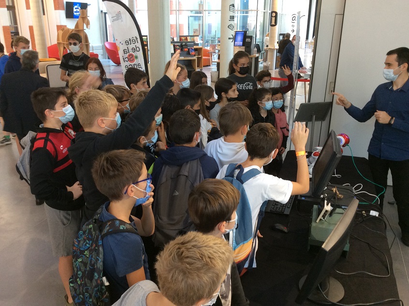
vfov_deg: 44.1
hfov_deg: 56.9
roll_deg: +1.5
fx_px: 378
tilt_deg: -19.5
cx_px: 204
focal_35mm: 32
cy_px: 153
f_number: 2.4
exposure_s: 1/25
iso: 64
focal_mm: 3.3
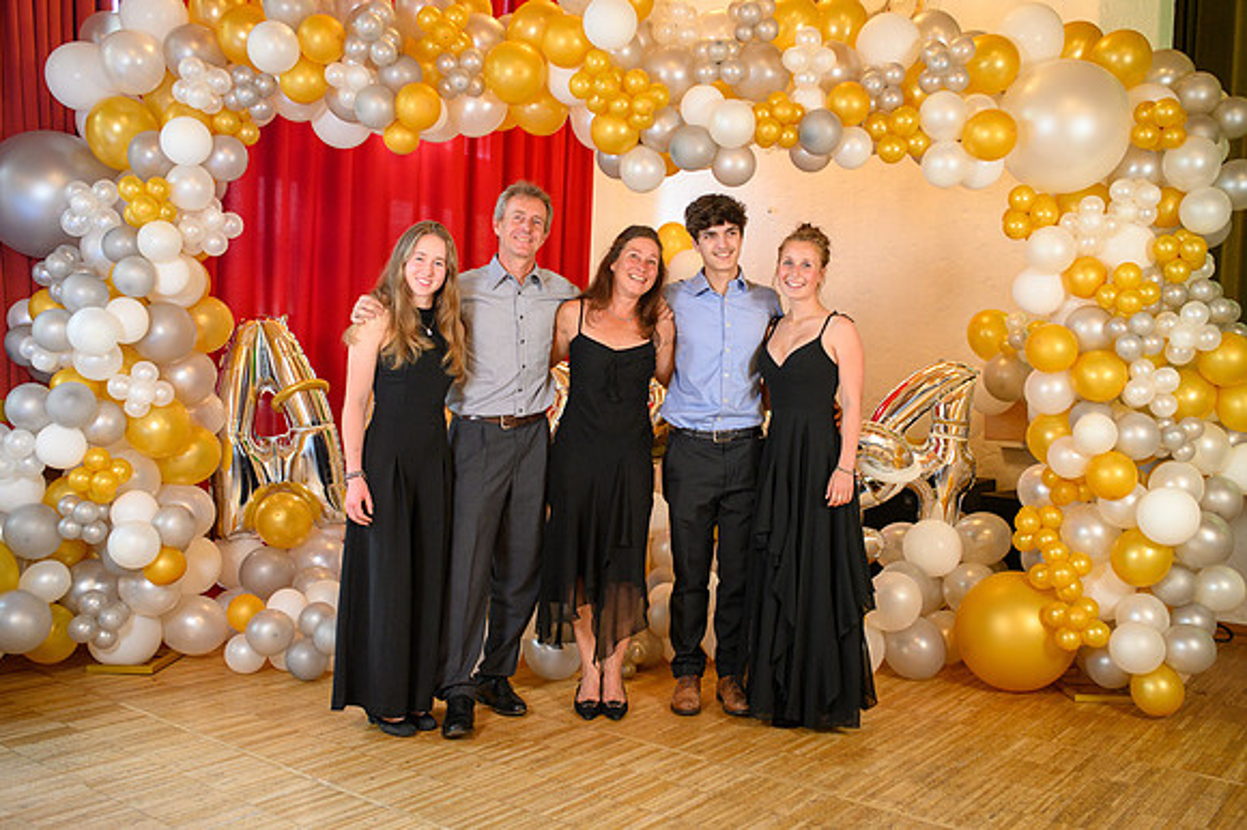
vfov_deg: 37.8
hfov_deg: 54.5
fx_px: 1212
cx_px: 624
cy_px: 415
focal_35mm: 35
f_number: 3.5
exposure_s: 1/100
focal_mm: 35
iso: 1250
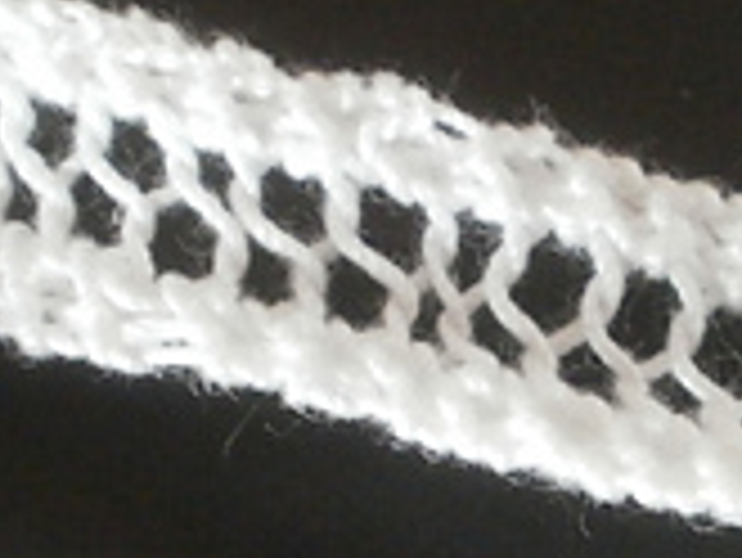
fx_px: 2574
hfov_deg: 16.3
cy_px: 346
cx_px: 589
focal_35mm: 120
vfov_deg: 12.4
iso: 400
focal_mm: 5.45
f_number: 2.9
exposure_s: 1/30
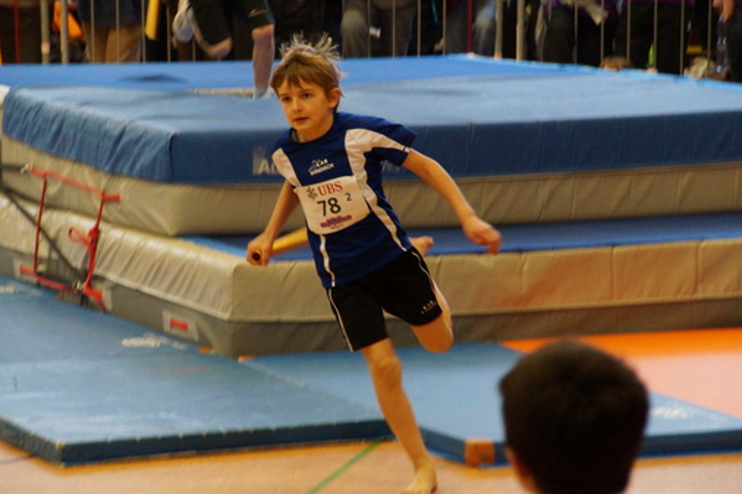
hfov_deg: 10.7
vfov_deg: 7.1
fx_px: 3956
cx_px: 377
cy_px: 248
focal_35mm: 192
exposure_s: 1/100
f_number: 5.6
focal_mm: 120
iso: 3200
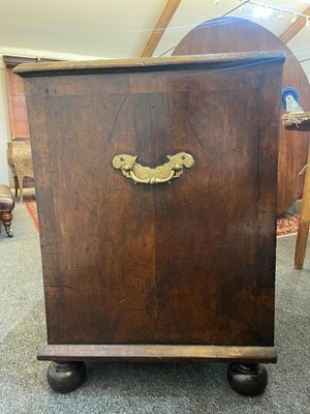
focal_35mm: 25
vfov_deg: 69.4
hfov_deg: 54.9
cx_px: 155
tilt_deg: -8.2
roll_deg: +1.7
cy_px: 207
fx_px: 299
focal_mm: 5.1
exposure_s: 1/33
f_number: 1.6
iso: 640
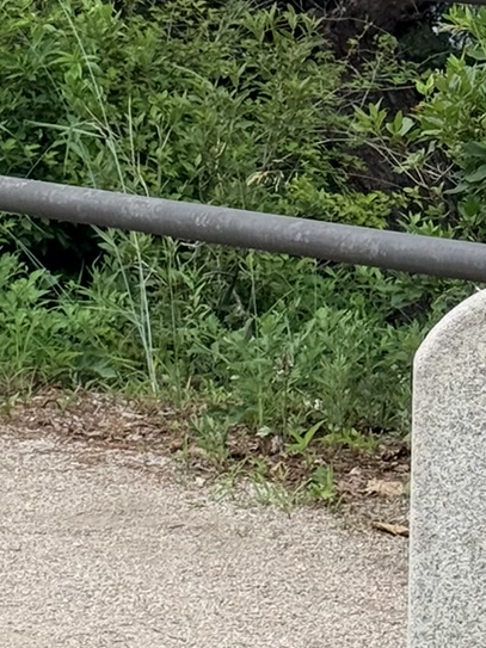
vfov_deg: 10.9
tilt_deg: -5.2
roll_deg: -0.7
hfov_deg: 8.2
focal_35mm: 181
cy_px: 185
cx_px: 475
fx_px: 3390
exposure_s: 1/3534
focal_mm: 6.76
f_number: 1.78
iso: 64
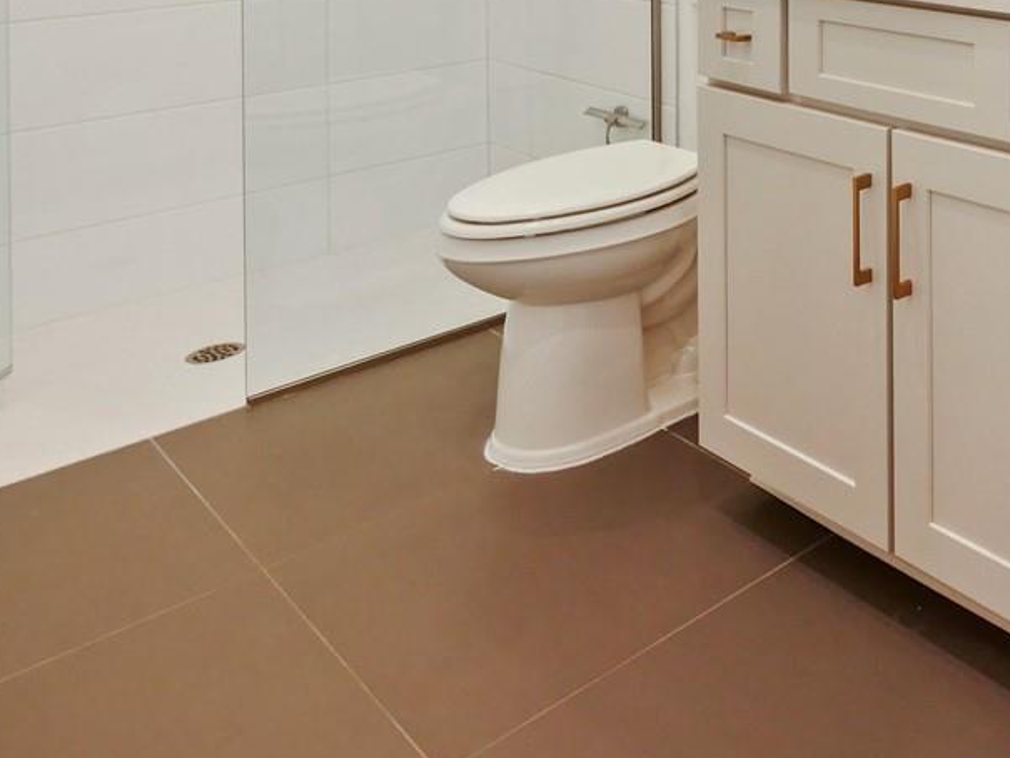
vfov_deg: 32.0
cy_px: -159
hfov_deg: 41.2
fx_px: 1080
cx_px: 1083
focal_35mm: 37
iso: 640
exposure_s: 1/60
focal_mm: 7
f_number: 4
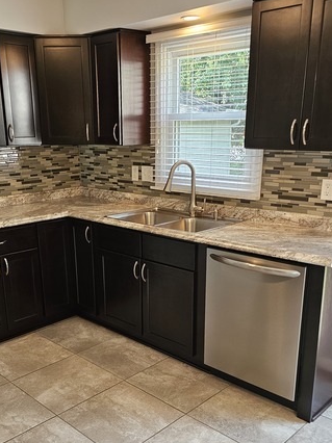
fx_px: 461
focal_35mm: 36
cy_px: 276
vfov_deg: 50.9
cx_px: 139
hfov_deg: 39.5
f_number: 1.7
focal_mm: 6.3
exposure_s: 1/120
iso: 200
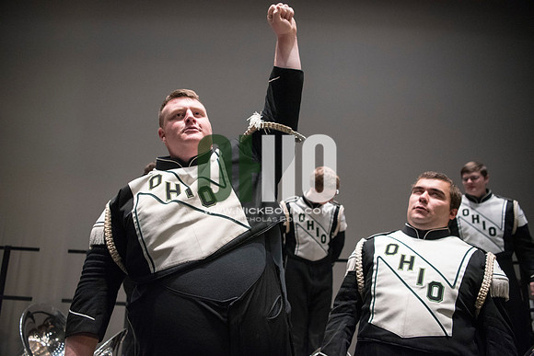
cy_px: 178
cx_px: 267
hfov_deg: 73.7
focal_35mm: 24
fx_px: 356
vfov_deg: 53.2
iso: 4000
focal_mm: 24
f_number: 2.8
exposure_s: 1/400
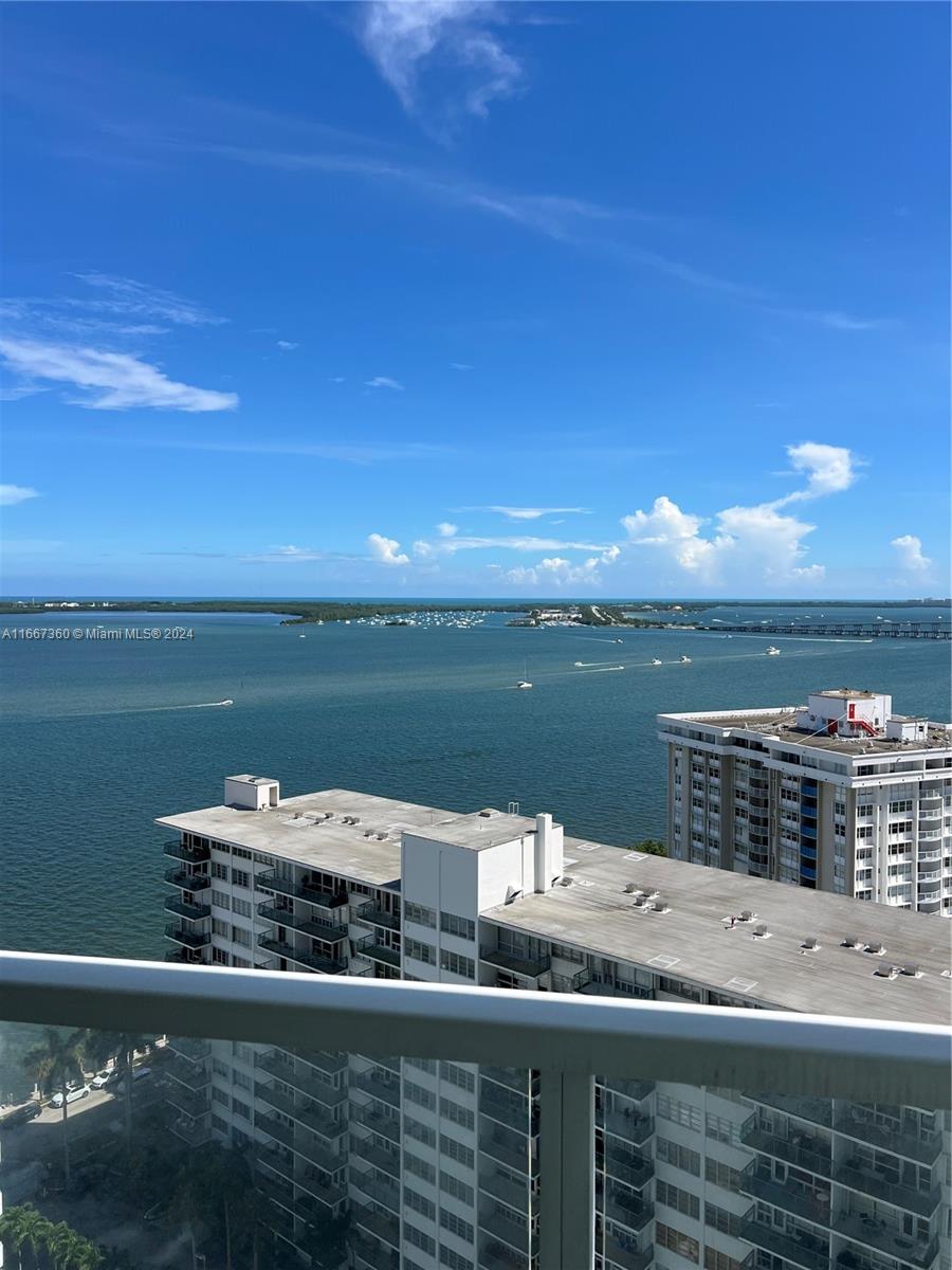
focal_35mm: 26
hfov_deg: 53.1
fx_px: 953
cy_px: 635
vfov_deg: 67.3
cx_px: 476
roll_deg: +1.6
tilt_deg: -1.3
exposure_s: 1/5319
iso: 50
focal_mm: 5.7
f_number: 1.5
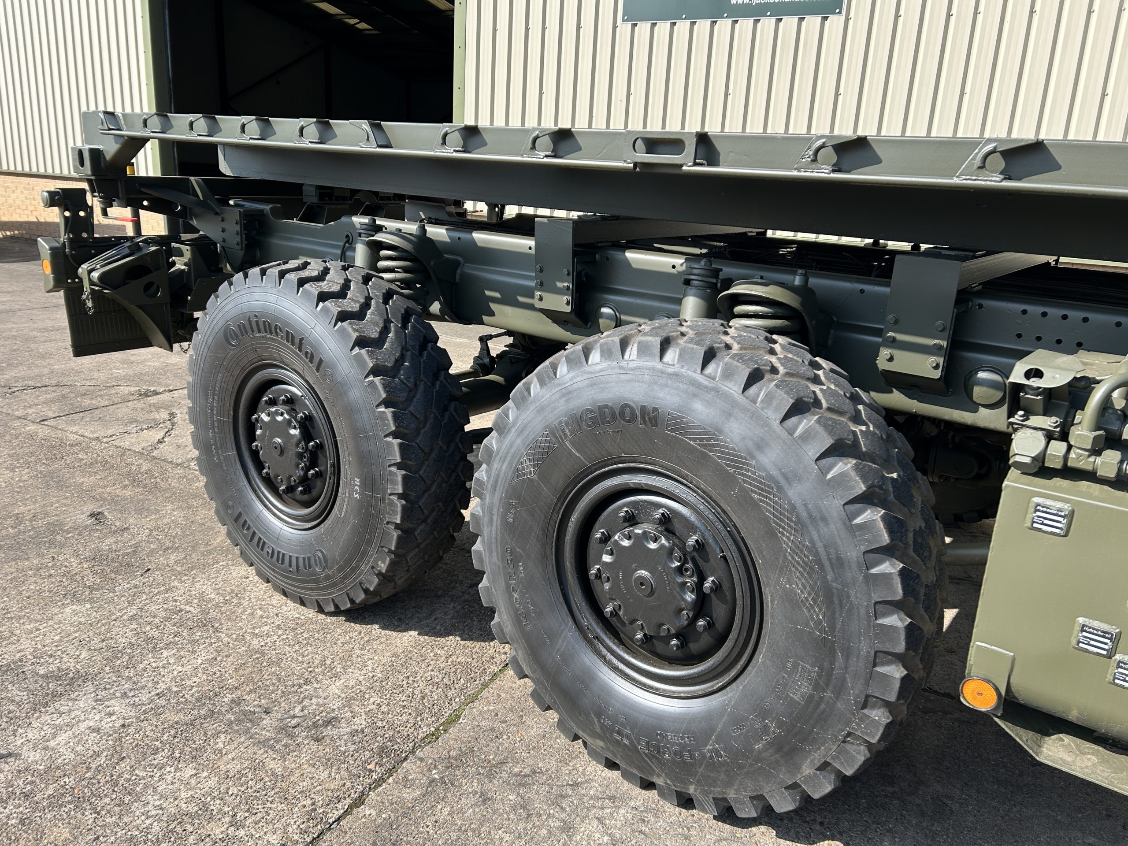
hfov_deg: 67.3
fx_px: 847
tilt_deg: -14.8
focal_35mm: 26
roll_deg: -3.2
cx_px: 564
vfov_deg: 53.1
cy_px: 423
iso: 50
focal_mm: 5.7
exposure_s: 1/1468
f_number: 1.5
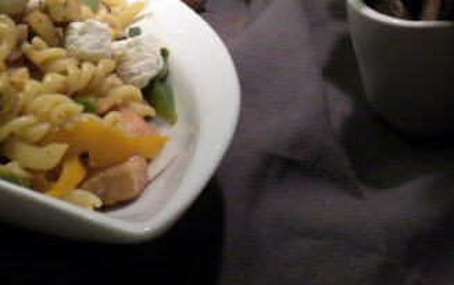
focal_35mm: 92
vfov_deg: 14.0
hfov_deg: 22.0
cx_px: 44
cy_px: -22
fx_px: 1139
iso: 179
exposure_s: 1/64
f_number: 3.5
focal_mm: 6.6
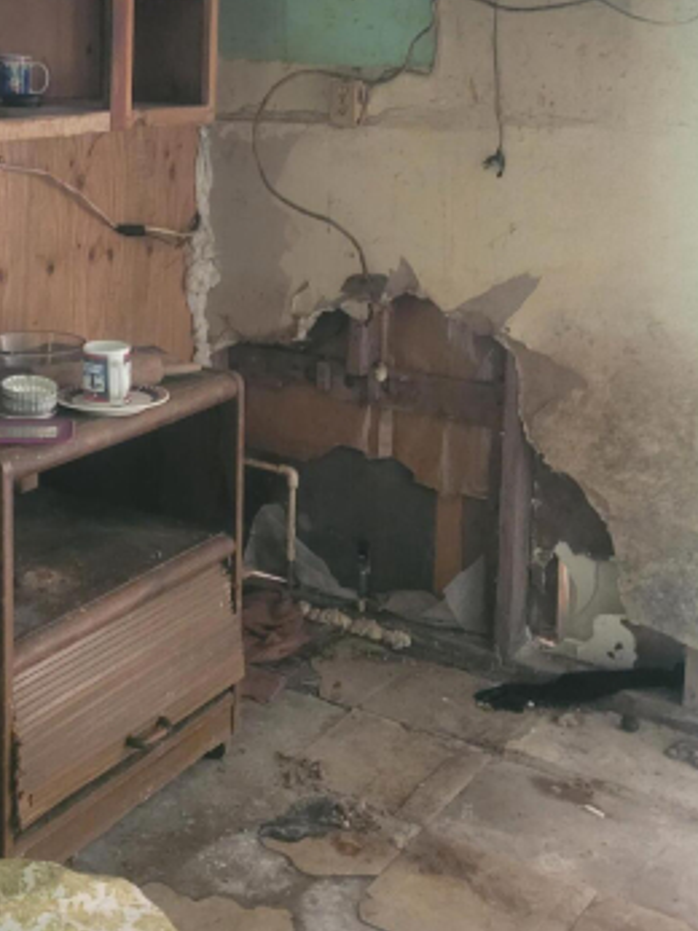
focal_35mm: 50
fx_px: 1345
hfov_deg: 28.4
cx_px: 121
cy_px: 224
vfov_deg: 37.2
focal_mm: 5.4
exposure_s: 1/24
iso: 1000
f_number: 1.8
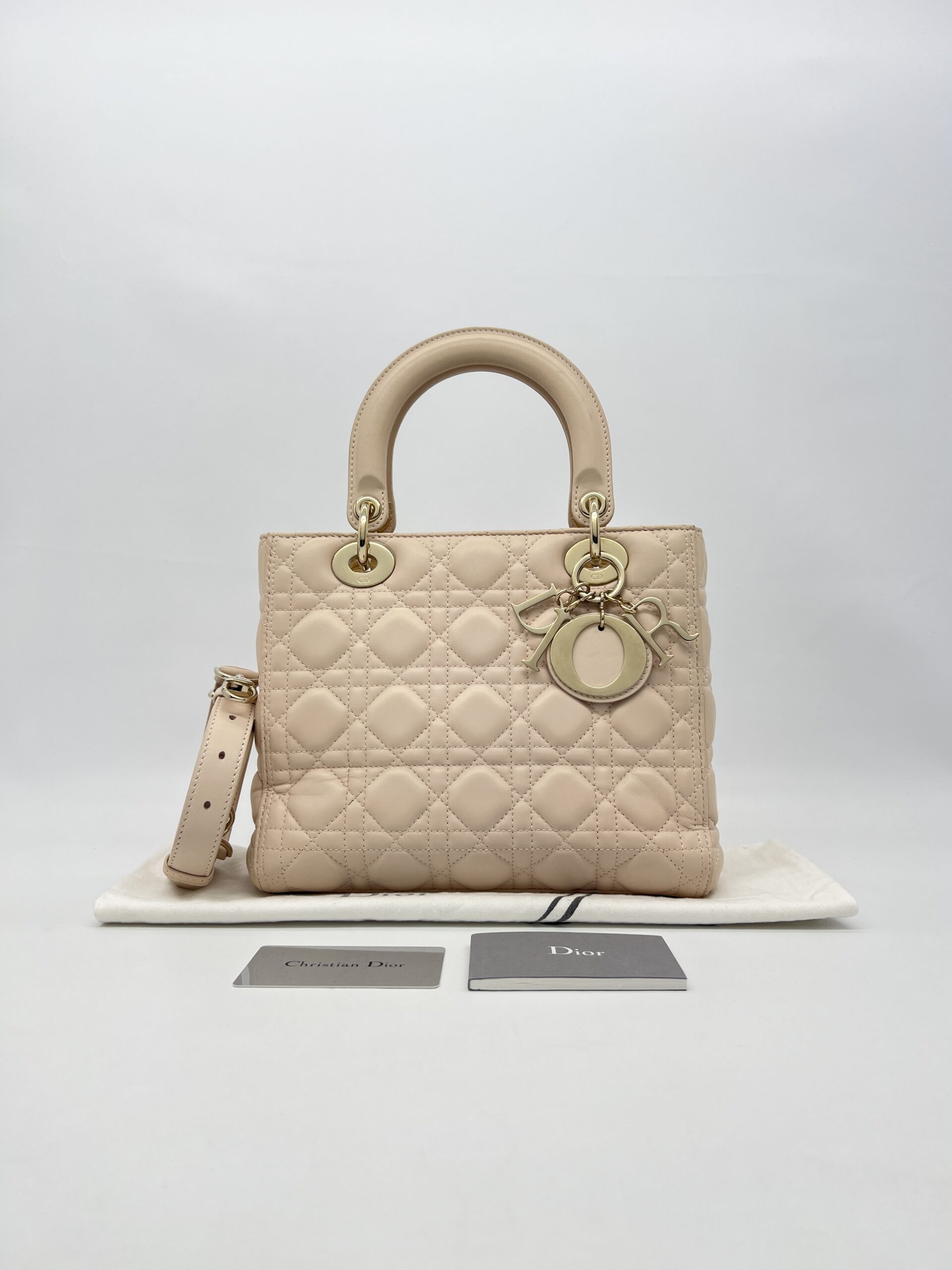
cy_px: 635
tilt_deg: +1.2
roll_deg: -0.5
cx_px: 476
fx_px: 953
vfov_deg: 67.3
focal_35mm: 26
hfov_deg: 53.1
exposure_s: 1/351
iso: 50
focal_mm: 5.7
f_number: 1.5
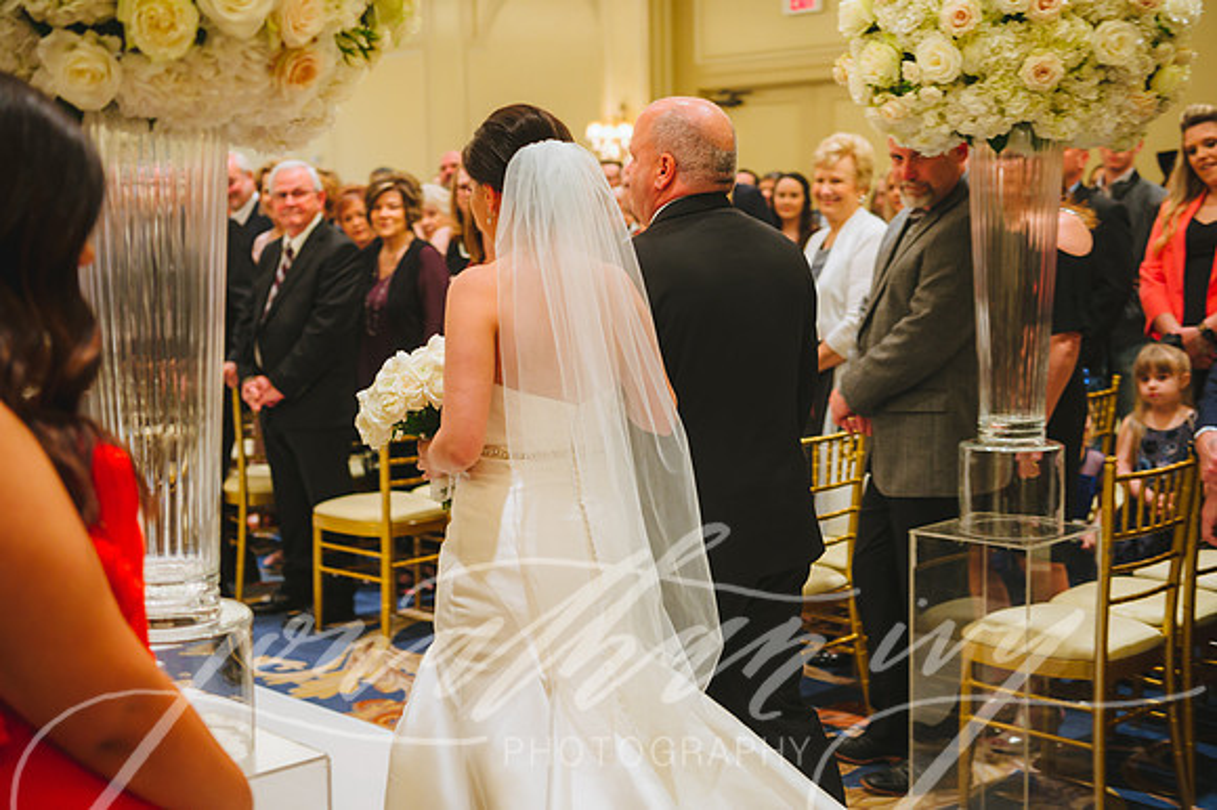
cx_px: 608
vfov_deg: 27.0
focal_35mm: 50
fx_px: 1689
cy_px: 405
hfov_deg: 39.6
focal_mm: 50
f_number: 2.8
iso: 2500
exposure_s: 1/125
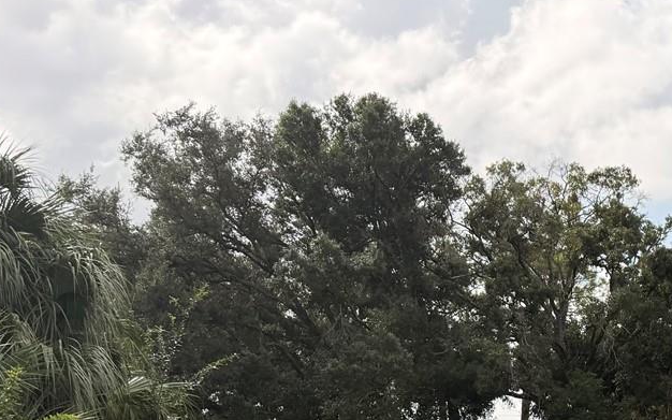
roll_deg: -2.0
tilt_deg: -1.7
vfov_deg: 18.7
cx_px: 829
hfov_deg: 27.3
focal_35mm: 65
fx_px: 1190
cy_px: 534
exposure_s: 1/3584
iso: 100
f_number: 1.78
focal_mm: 6.76
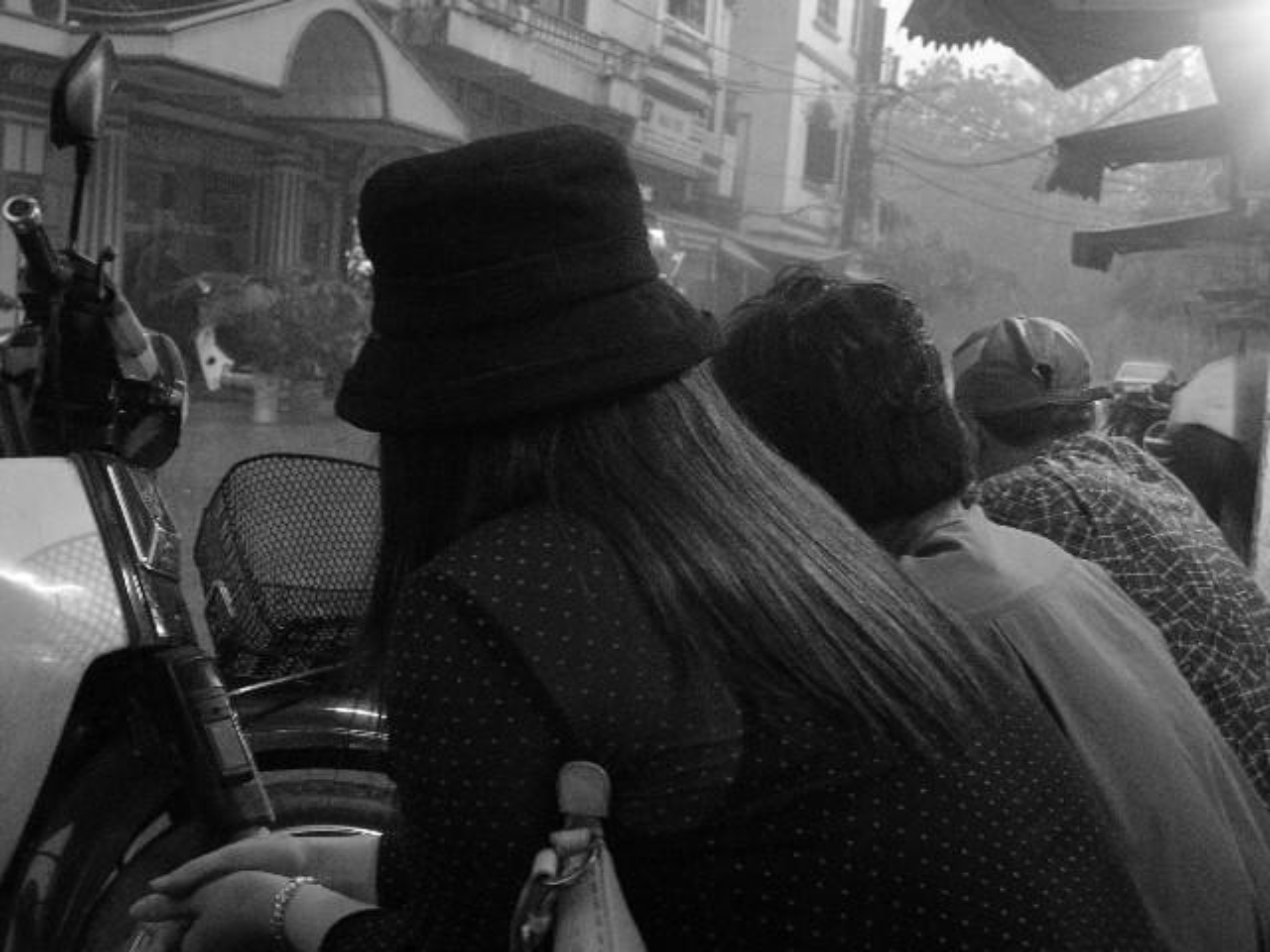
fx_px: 1541
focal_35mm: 42
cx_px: 635
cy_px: 476
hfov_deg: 44.8
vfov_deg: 34.3
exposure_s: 1/8
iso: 400
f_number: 2.9
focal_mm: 9
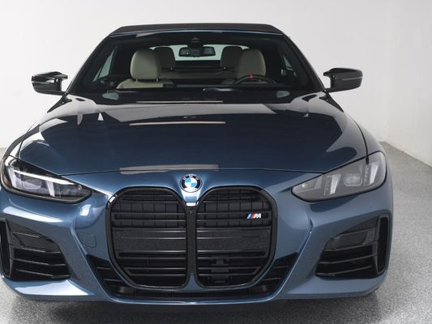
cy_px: 171
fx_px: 749
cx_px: 195
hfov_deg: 32.2
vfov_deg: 24.4
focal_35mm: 60
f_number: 7.1
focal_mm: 35
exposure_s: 1/160
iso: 100
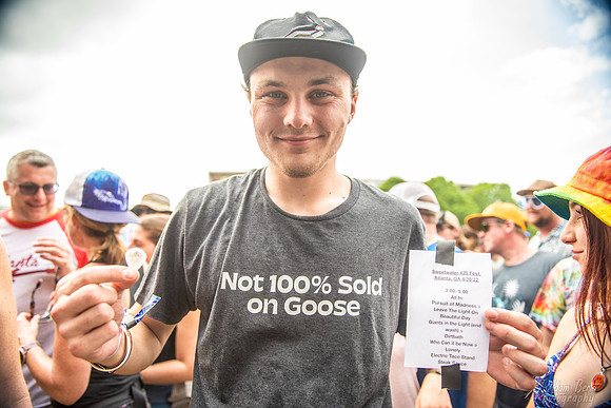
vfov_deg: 53.2
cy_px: 204
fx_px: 407
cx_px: 306
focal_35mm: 24
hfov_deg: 73.7
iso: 640
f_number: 2.8
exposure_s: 1/320
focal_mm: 24
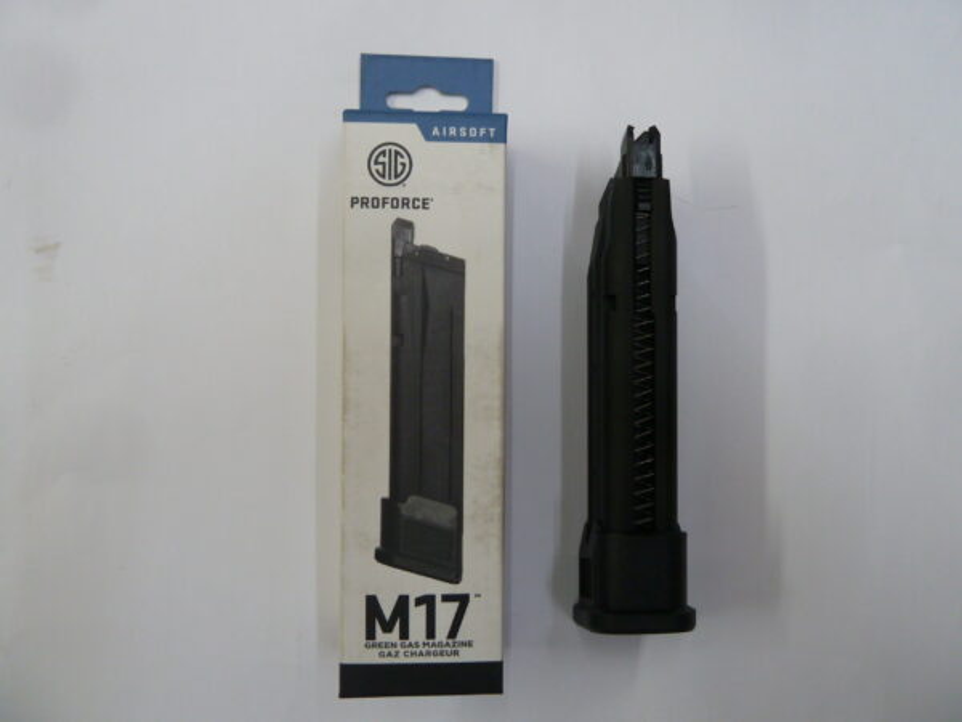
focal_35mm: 25
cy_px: 361
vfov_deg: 54.9
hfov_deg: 69.4
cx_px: 481
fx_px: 695
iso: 200
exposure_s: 1/30
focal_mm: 4.1
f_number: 3.3
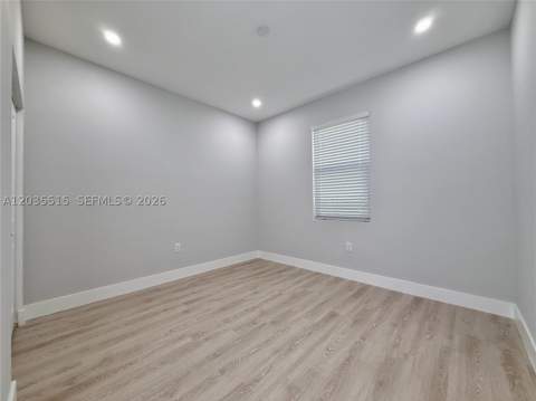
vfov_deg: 85.6
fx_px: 217
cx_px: 268
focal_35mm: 14
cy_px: 200
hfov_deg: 102.1
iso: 160
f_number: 2.2
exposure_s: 1/120
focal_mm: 2.22
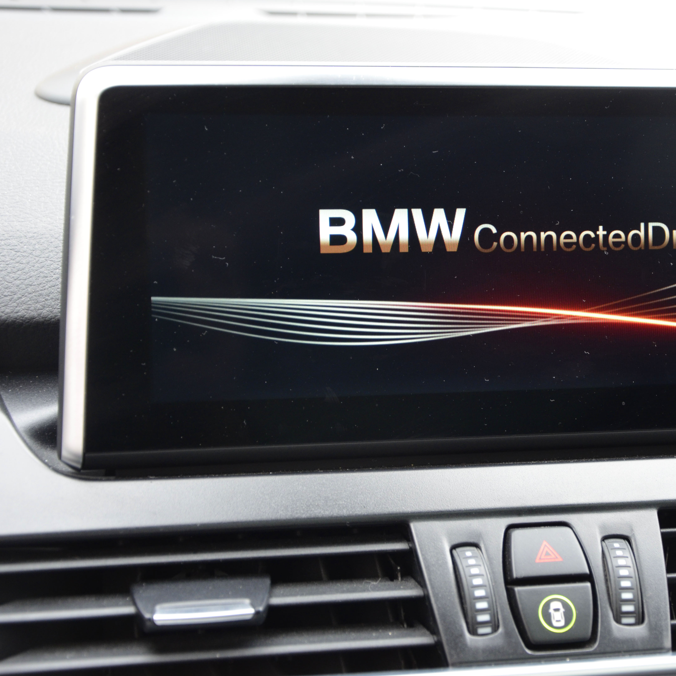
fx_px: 1790
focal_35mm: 81
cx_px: 475
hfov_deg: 21.3
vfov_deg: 21.4
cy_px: 339
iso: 720
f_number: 4.8
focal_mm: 42
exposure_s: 1/60
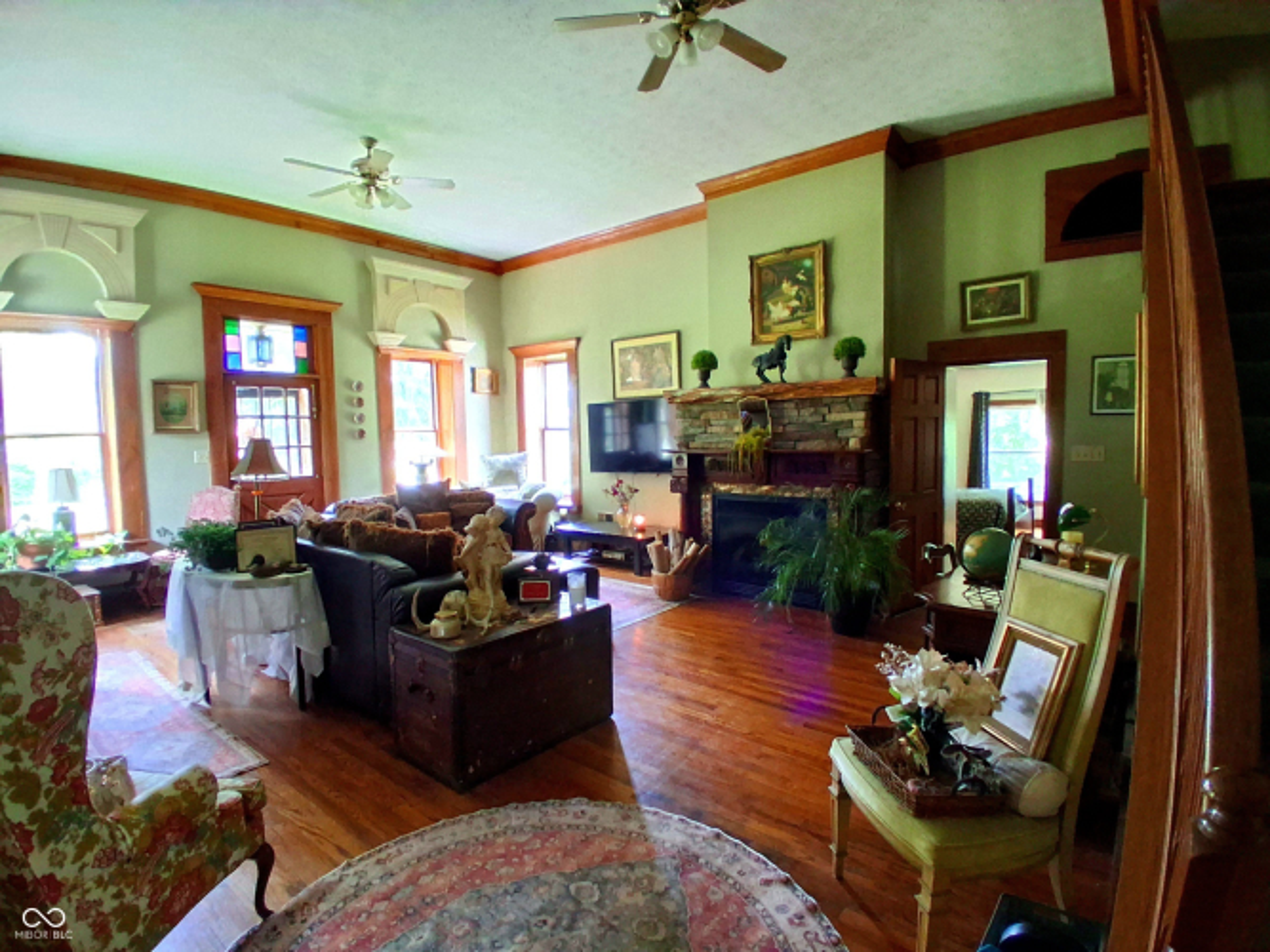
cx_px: 635
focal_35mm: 17
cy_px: 476
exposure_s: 1/24
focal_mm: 1.4
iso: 500
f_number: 2.2
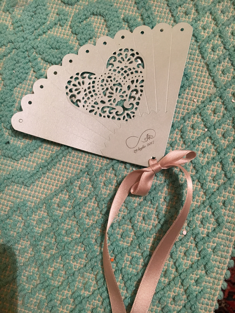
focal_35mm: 29
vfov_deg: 61.7
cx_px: 118
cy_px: 156
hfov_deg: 48.2
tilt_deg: -80.7
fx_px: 262
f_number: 2.2
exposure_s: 1/25
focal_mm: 4.15
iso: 200
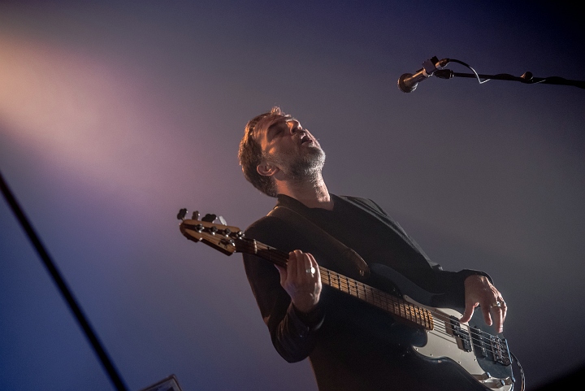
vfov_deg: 9.2
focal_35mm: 150
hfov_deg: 13.7
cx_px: 292
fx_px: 2439
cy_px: 196
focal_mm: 150
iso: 2500
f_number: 4.5
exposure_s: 1/80
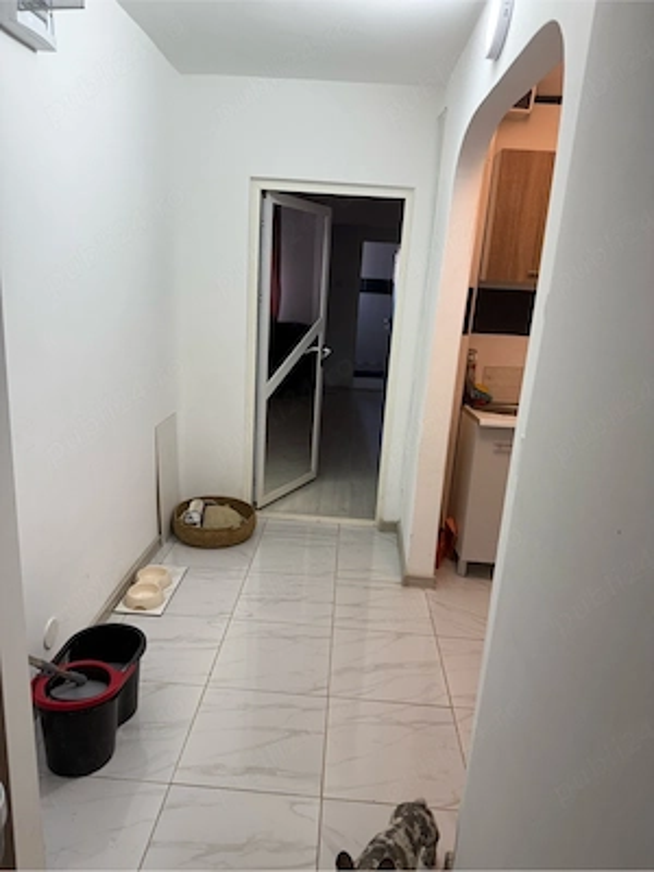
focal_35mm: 24
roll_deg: -4.2
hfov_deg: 56.8
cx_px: 327
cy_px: 436
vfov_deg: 71.6
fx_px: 605
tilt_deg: -14.5
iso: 160
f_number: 1.78
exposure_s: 1/100
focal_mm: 6.76
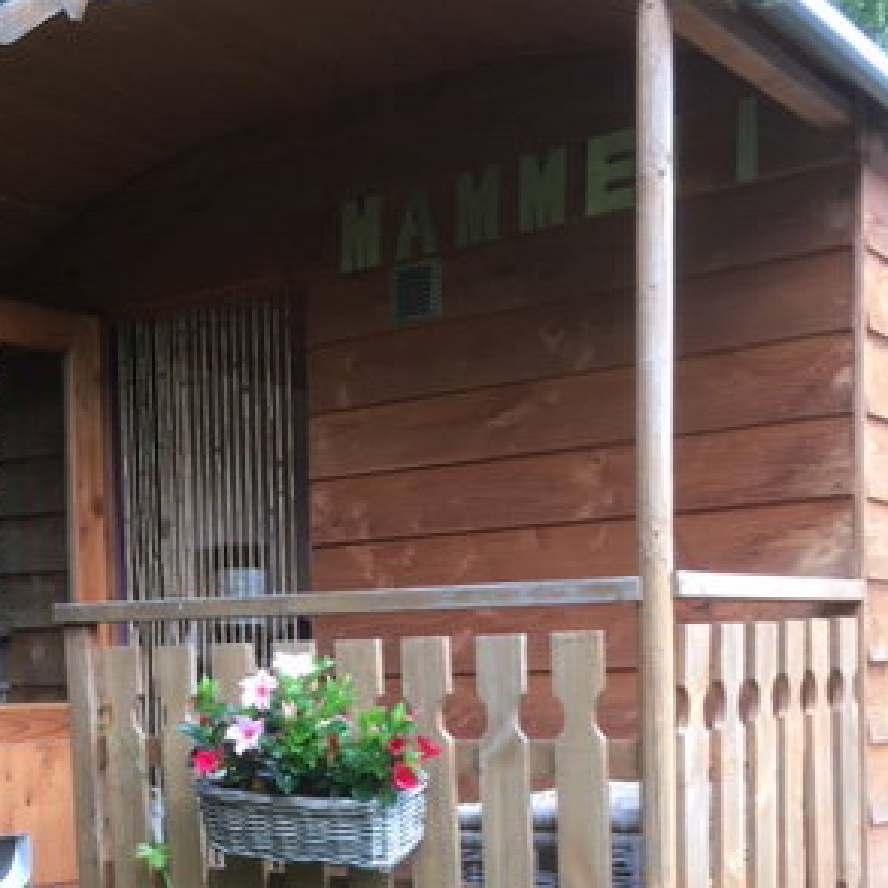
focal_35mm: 56
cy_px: 721
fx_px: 1625
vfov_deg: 29.8
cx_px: 273
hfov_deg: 30.3
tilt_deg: -3.8
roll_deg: +1.6
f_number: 2.2
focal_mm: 4.15
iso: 32
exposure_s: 1/100
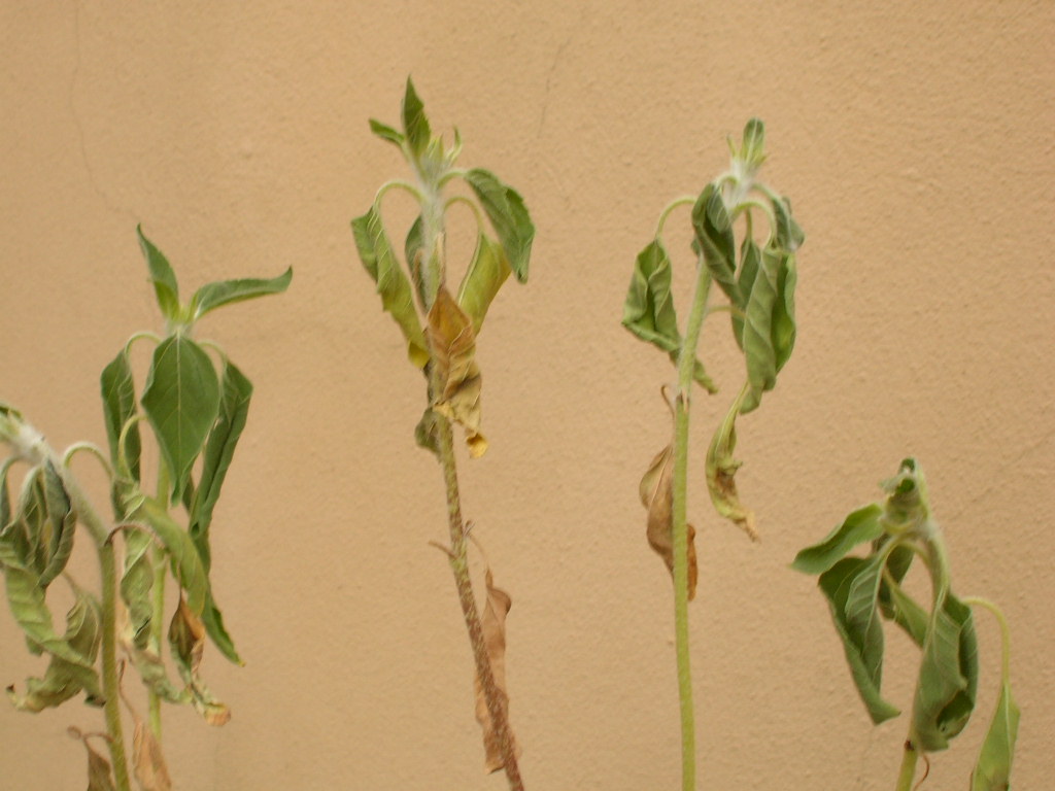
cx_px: 528
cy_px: 396
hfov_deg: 29.4
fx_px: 2011
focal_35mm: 66
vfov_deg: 22.3
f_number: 6.4
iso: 50
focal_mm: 11
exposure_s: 1/68.6
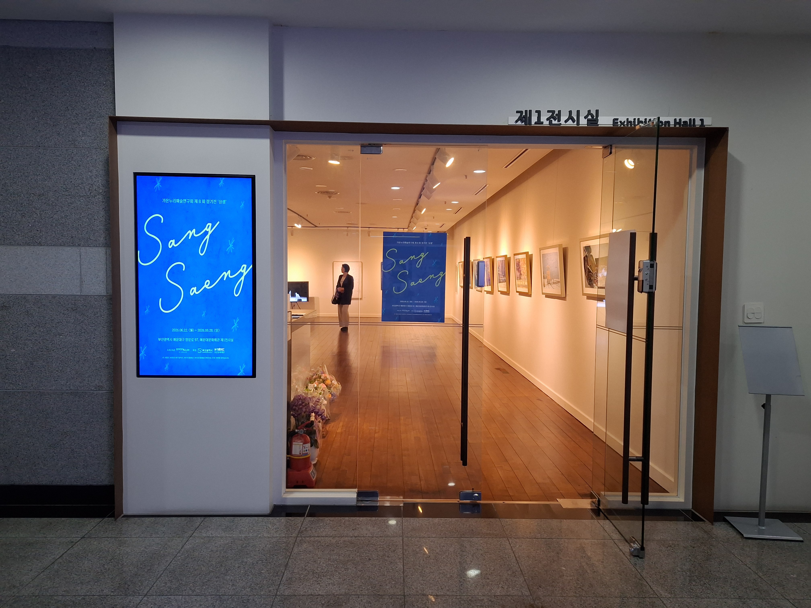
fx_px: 586
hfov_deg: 69.4
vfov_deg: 54.9
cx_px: 406
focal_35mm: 25
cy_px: 304
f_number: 1.8
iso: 250
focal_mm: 5.23
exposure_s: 1/120
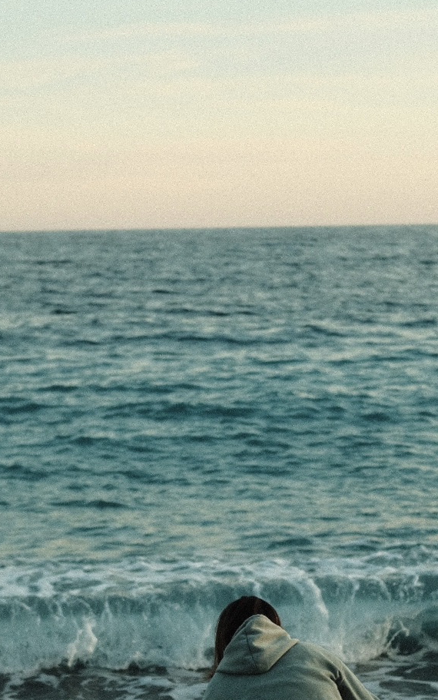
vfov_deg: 22.0
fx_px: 1775
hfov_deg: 14.1
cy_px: 563
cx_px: 275
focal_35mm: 93
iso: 1000
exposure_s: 1/4000
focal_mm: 35
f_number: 2
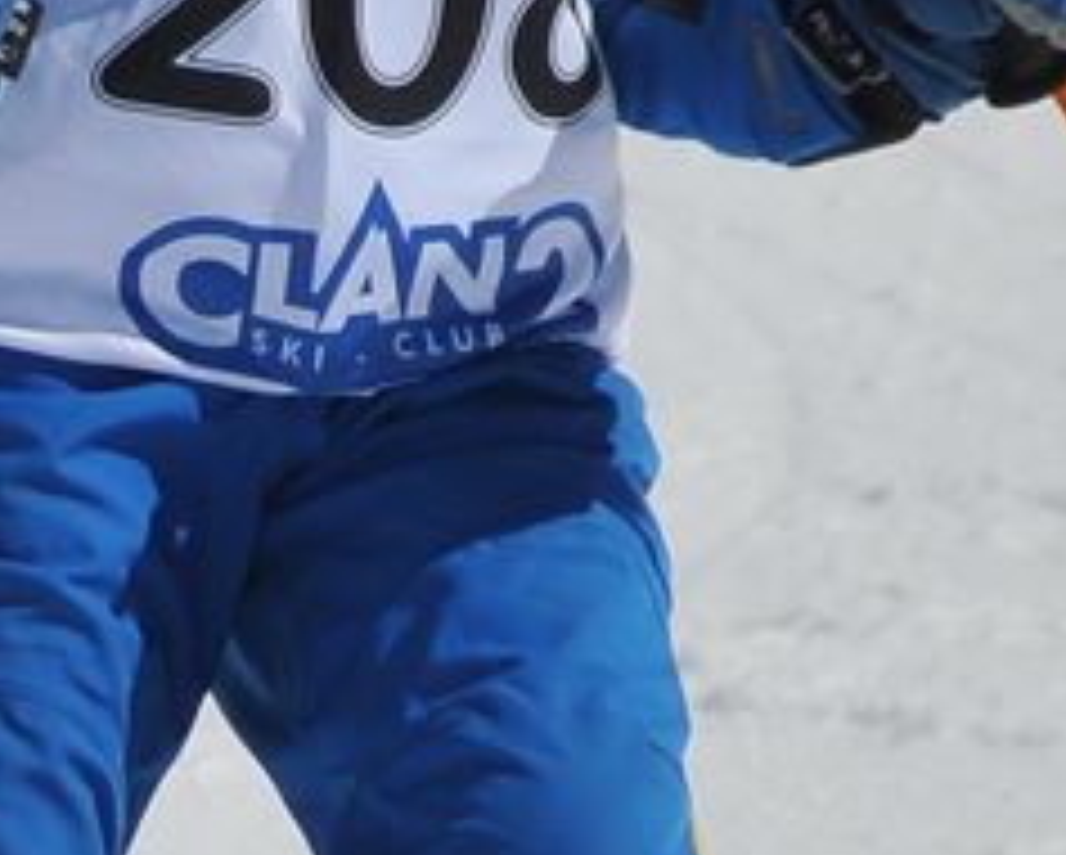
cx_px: 211
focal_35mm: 1898
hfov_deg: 1.0
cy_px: 403
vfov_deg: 0.8
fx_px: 59930
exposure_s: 1/1250
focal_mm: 200
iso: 200
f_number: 9
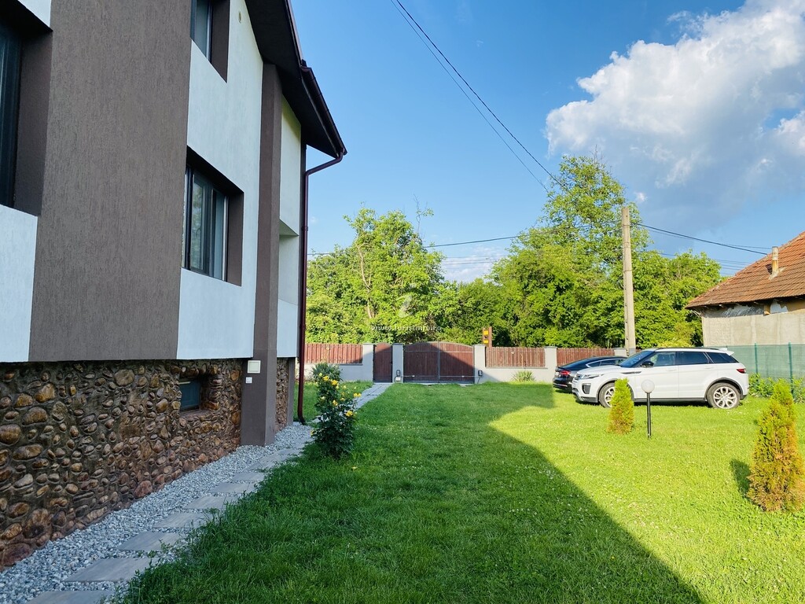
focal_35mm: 26
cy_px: 302
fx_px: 605
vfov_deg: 53.1
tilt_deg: +3.7
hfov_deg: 67.3
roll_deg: +0.4
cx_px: 402
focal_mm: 4.25
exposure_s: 1/1346
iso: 32
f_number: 1.8
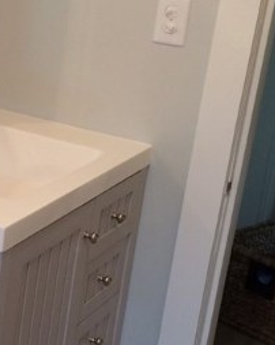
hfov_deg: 17.0
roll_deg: -3.8
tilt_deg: -18.5
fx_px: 876
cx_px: -61
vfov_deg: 22.2
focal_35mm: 86
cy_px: 151
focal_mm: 4.15
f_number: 2.2
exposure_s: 1/30
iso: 80
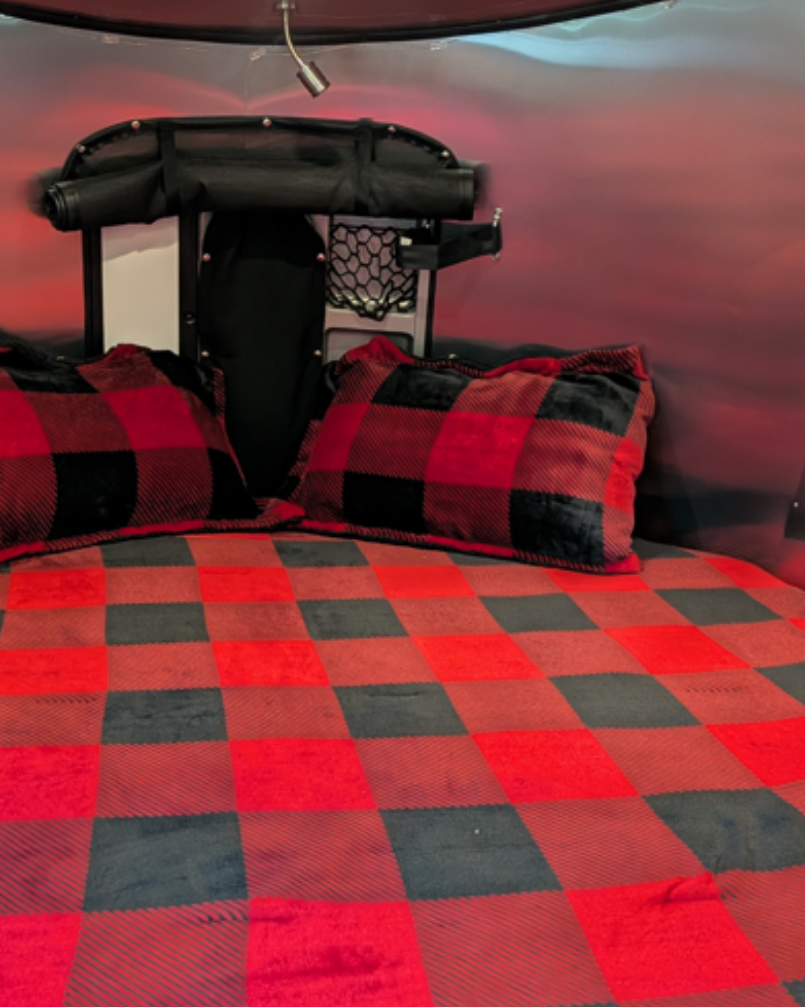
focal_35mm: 46
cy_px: 426
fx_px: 1370
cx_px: 245
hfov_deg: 32.4
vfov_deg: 40.2
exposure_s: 1/20
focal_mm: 4.53
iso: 27
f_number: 1.7
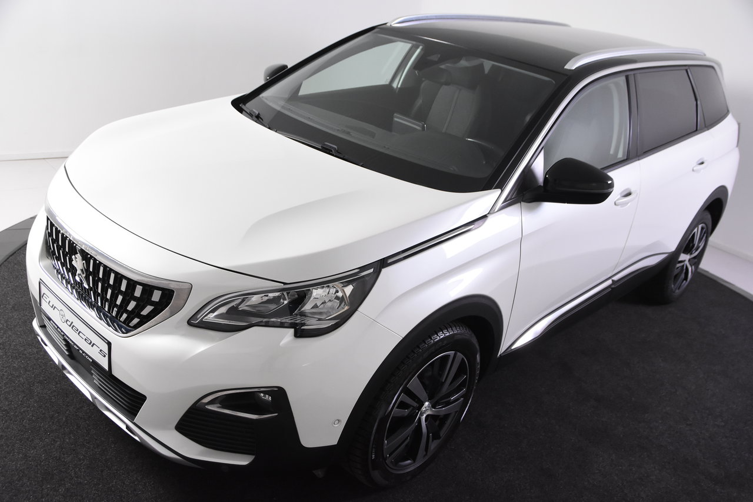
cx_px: 376
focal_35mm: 33
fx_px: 690
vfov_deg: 40.0
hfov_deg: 57.2
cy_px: 251
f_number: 4.5
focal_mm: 22
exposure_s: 1/80
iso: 1600
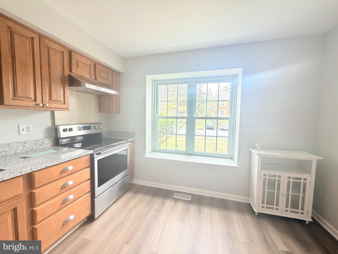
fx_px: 137
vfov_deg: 85.7
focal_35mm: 14
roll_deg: -0.4
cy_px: 127
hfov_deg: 102.1
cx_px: 169
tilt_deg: -4.7
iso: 320
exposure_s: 1/78
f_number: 2.2
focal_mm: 2.22
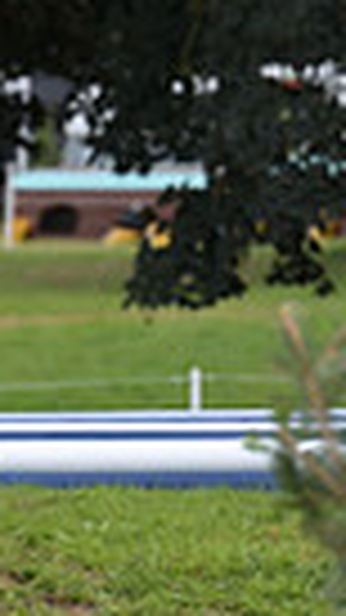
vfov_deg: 3.0
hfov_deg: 1.7
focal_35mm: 731
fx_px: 11930
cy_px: 461
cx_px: -759
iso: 800
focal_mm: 165
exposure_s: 1/1250
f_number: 5.6
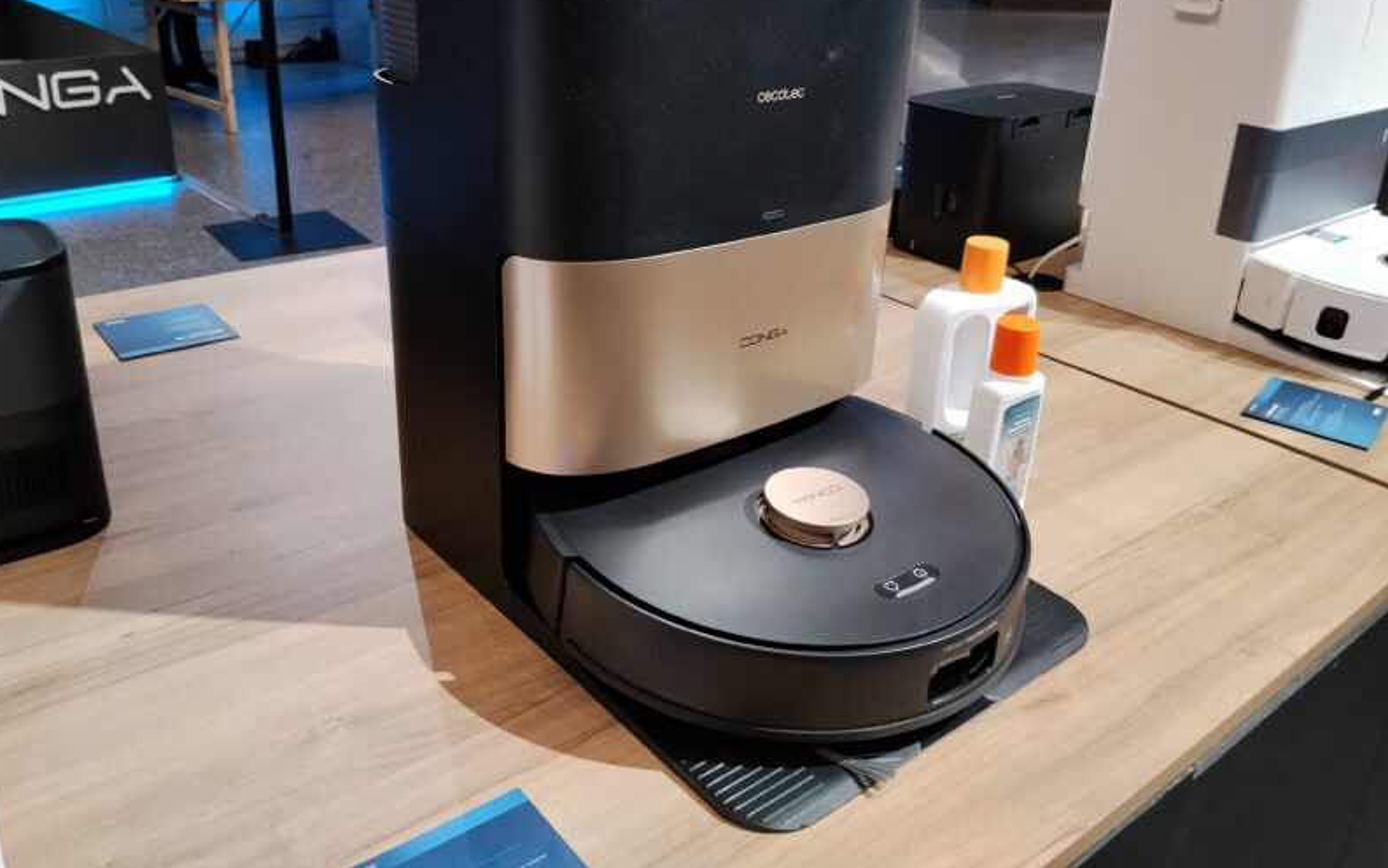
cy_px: 345
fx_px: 1173
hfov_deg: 61.2
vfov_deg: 40.4
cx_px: 690
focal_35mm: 31
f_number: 1.8
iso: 125
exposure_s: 1/50
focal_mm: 3.96
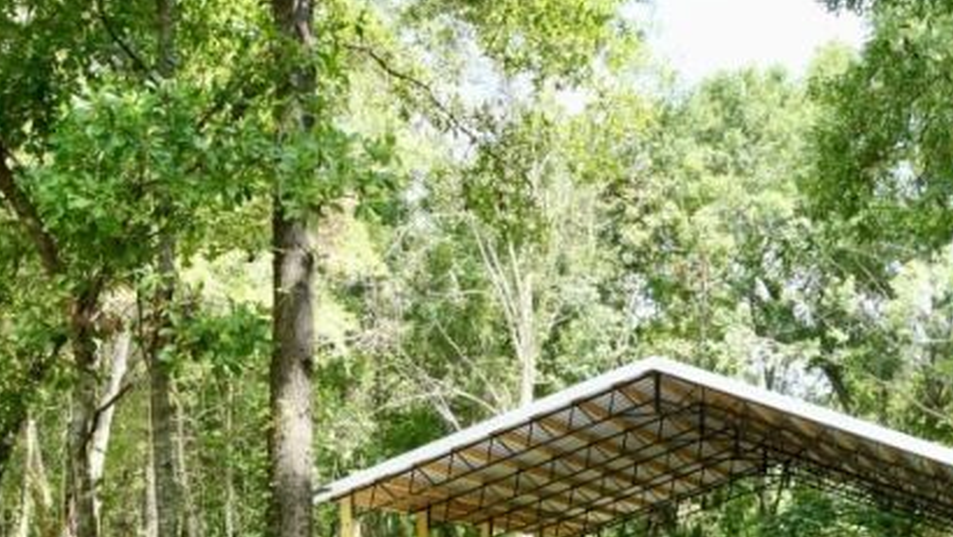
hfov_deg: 34.6
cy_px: 583
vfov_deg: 19.3
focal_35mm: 60
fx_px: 1517
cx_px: 623
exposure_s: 1/125
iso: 400
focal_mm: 18
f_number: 8
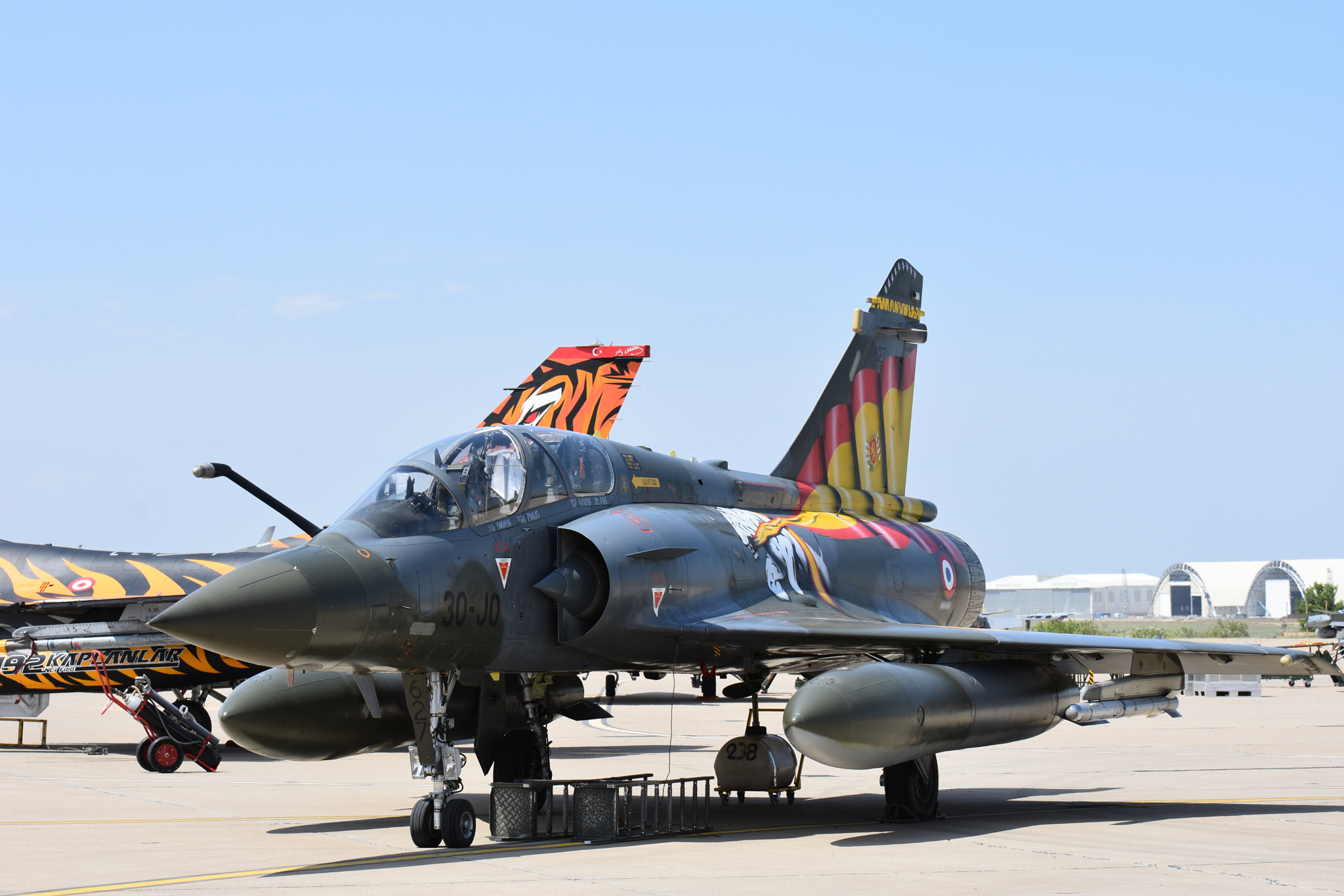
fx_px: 3919
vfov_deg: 13.0
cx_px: 672
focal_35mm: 105
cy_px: 448
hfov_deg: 19.5
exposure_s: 1/500
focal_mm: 70
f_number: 8
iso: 200
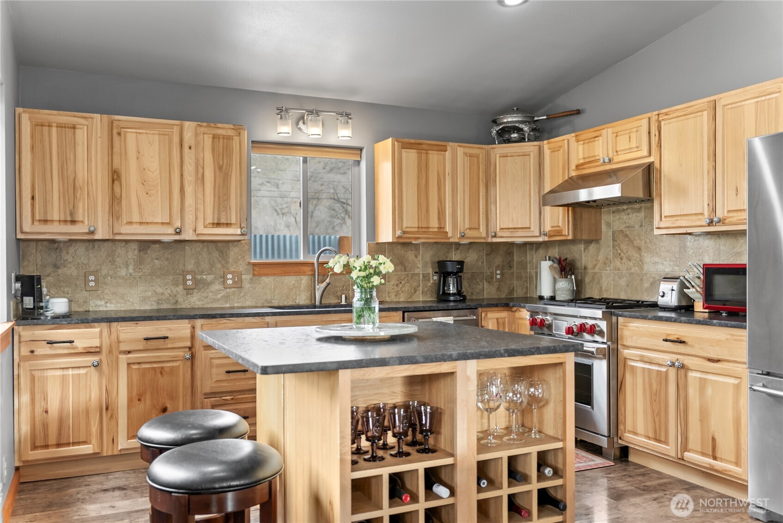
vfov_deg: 43.7
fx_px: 653
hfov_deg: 61.9
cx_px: 392
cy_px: 262
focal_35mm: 30
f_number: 2.8
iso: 250
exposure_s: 1/10
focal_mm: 30
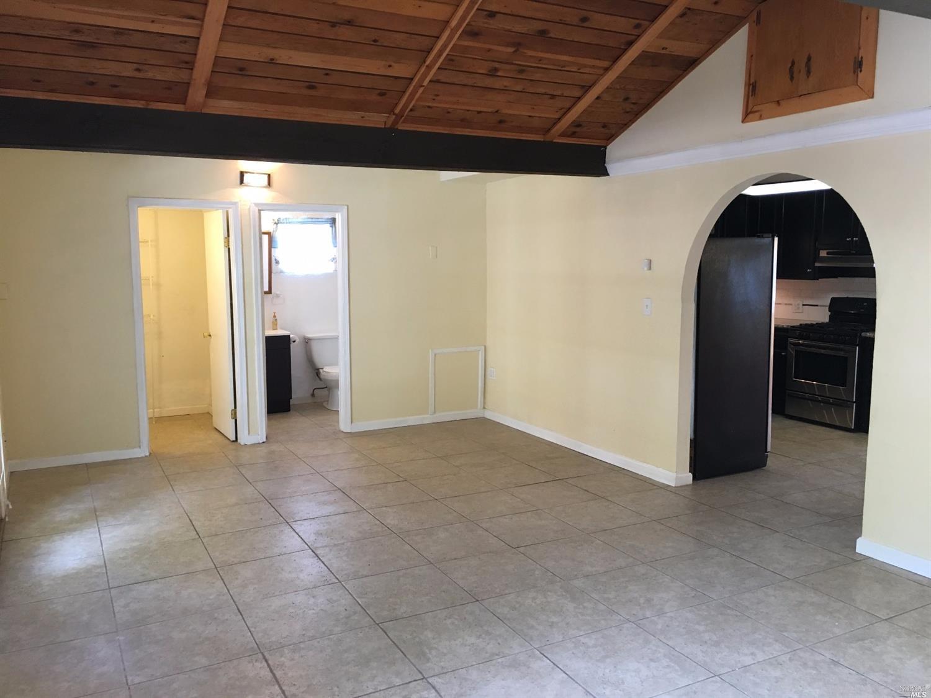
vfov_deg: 48.2
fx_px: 780
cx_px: 466
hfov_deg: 61.7
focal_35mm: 29
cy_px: 349
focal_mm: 4.15
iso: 100
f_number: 2.2
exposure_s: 1/30
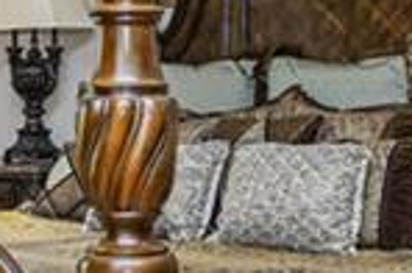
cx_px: 75
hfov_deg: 18.3
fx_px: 1268
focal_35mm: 111
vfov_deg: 12.3
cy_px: 92
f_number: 4
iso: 125
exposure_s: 1/30
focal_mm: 16
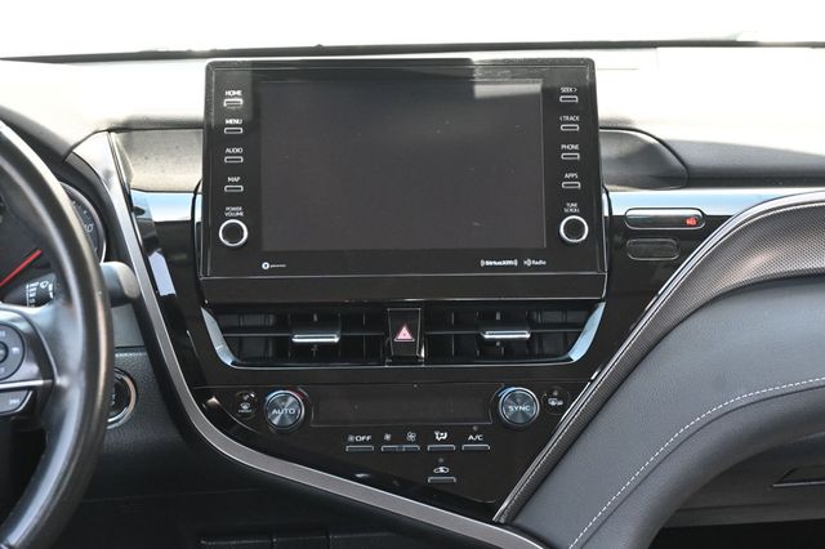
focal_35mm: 63
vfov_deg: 21.5
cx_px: 412
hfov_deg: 31.9
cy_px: 274
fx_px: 1443
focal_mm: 42
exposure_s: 1/125
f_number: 5.6
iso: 2200
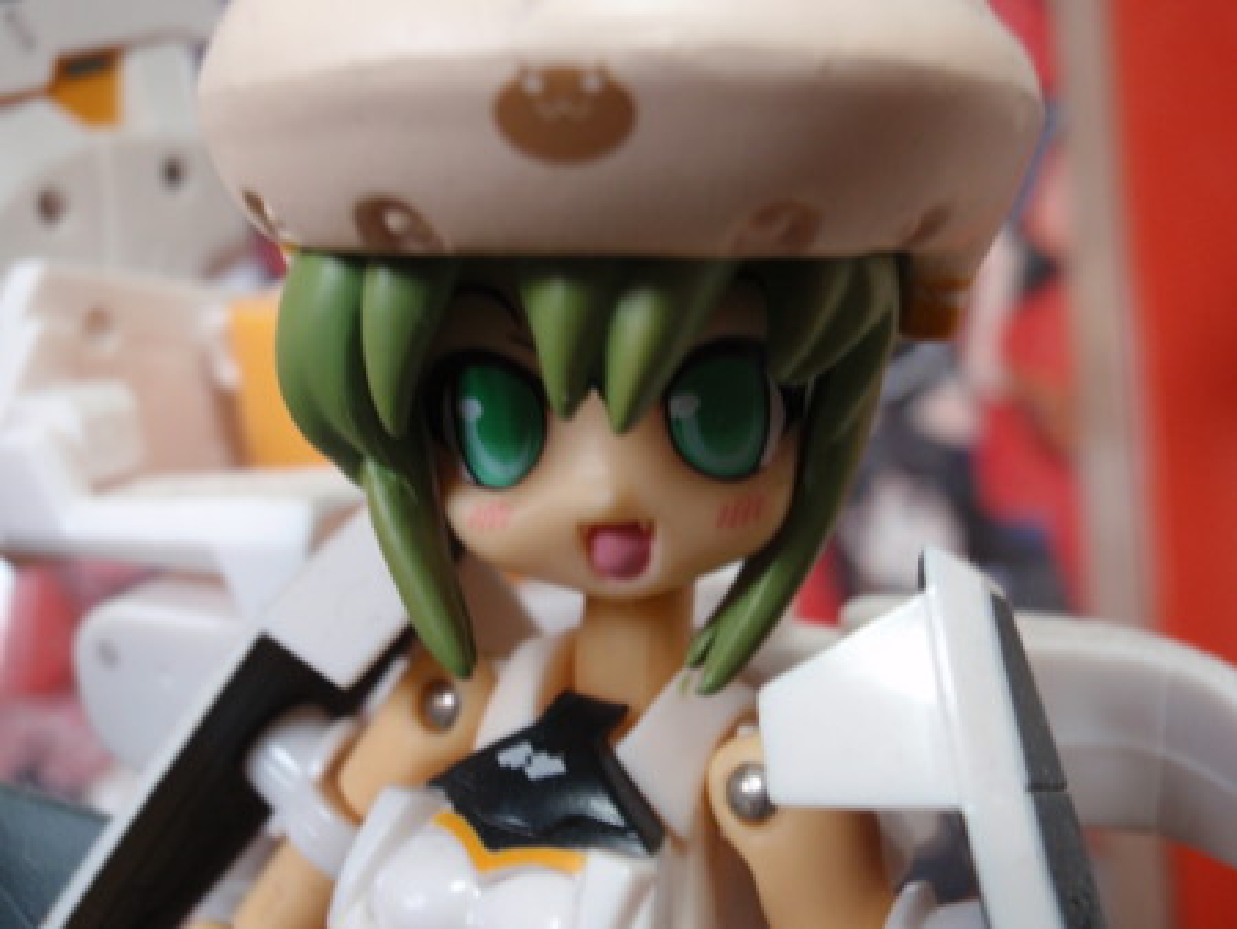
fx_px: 1430
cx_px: 618
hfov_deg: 46.8
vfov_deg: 36.0
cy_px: 464
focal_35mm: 40
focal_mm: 7.25
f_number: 3.9
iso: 200
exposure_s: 1/10
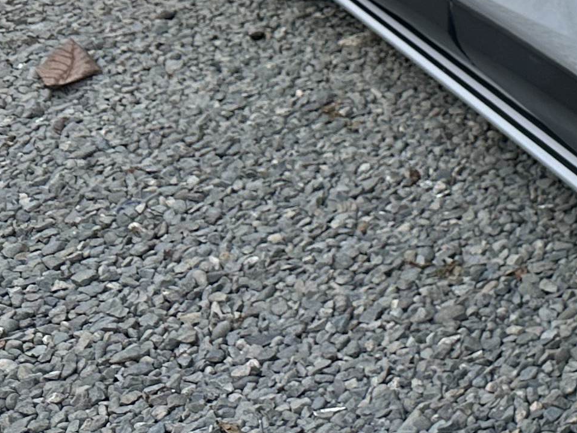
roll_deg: +4.2
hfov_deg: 15.3
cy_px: -137
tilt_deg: -18.6
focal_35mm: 101
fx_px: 1684
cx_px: 1182
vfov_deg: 14.0
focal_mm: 6.86
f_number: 1.78
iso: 80
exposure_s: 1/1692
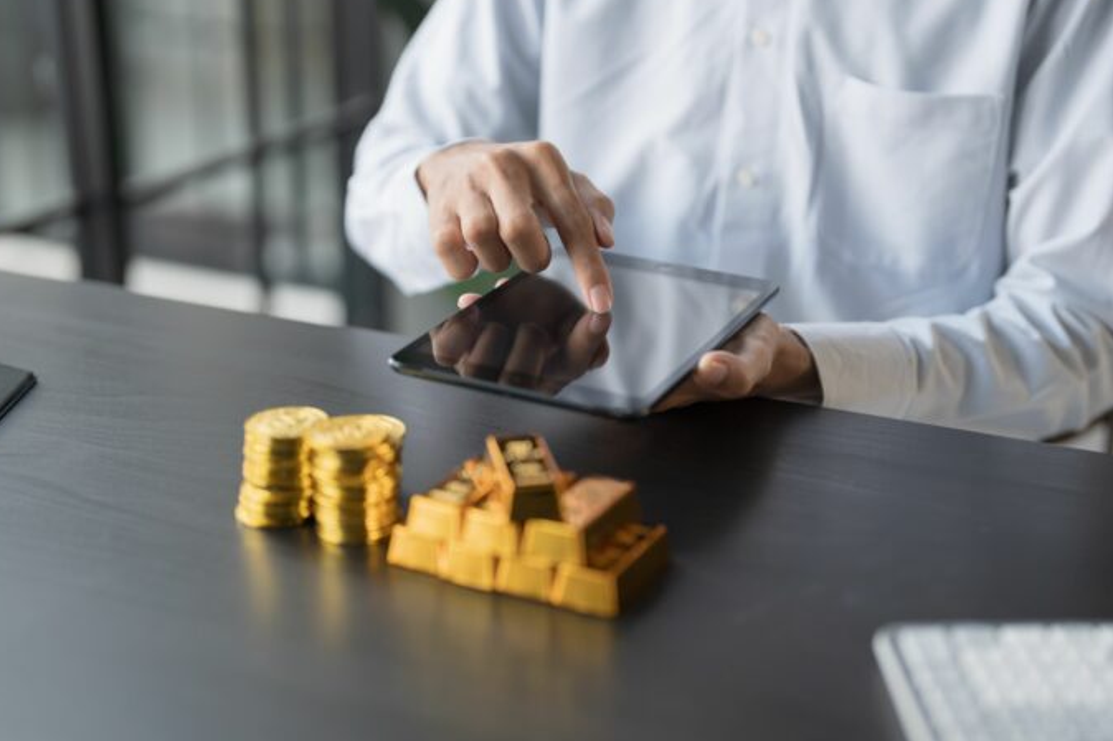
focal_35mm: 57
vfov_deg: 23.8
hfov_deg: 35.1
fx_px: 1762
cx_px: 561
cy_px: 375
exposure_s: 1/500
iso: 500
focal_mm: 50
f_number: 1.8
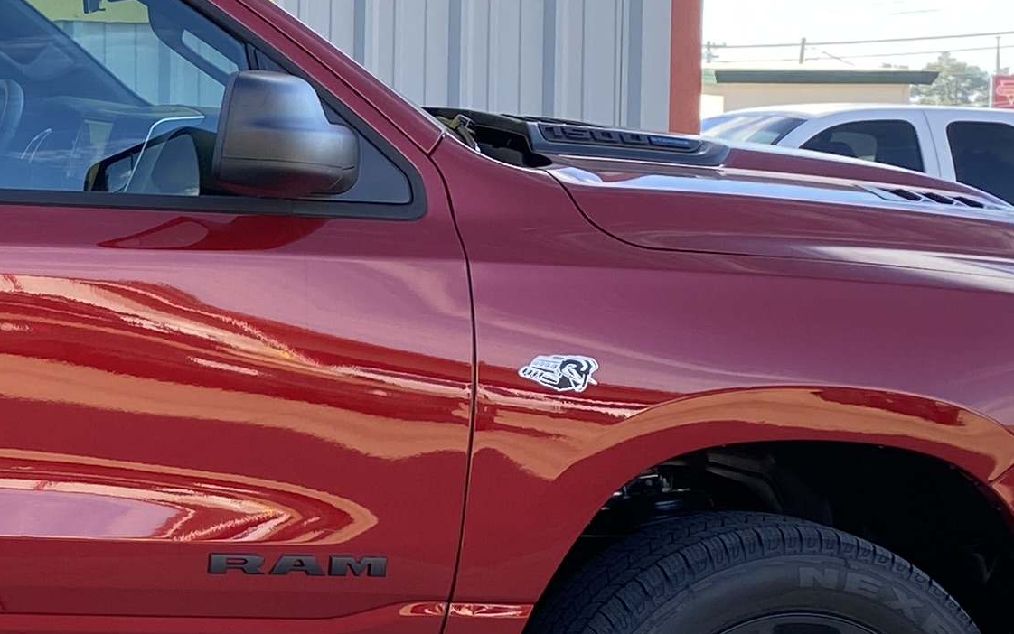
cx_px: -531
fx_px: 2737
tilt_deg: -0.9
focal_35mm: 99
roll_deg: +0.1
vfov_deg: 13.2
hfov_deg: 18.5
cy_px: 306
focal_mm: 4.25
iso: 32
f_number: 1.8
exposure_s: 1/349
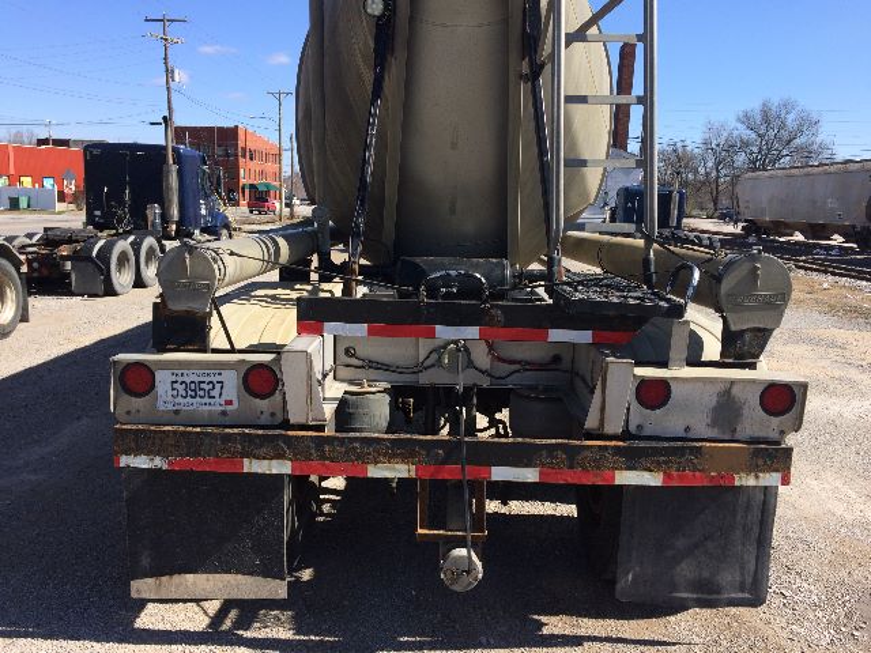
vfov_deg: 48.2
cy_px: 326
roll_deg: +0.1
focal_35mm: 29
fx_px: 730
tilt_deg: -10.1
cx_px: 436
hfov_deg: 61.7
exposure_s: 1/1520
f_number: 2.2
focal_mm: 4.15
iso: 32
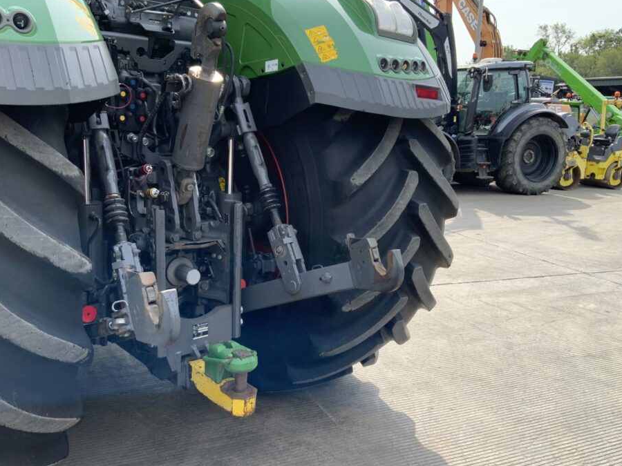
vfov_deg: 42.9
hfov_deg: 55.3
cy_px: 235
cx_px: 285
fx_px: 593
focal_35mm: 33
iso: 16
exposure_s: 1/529
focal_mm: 3
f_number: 1.8
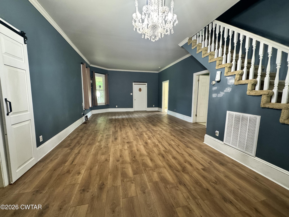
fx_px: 117
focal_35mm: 14
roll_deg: +0.1
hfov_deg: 102.1
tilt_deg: -6.6
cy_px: 108
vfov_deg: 85.7
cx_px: 144
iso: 1000
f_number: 2.2
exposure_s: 1/40
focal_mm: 2.22
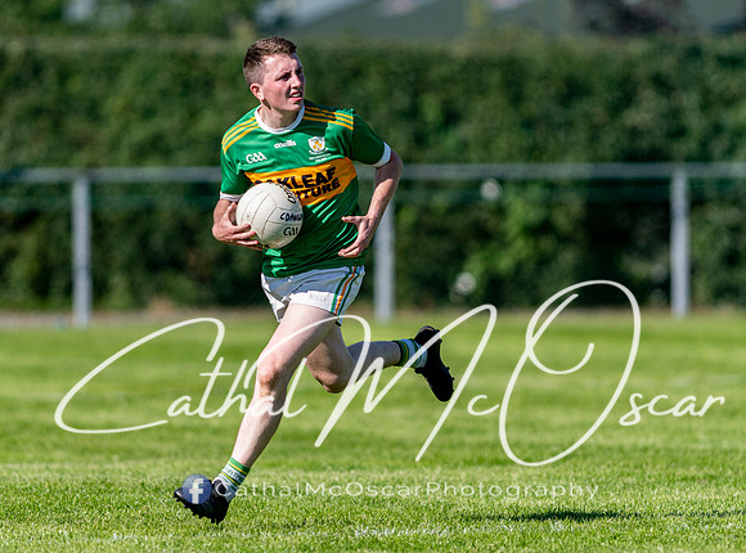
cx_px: 299
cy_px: 256
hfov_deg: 3.8
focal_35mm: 520
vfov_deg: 2.8
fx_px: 11158
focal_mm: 300
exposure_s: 1/2500
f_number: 2.8
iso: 140
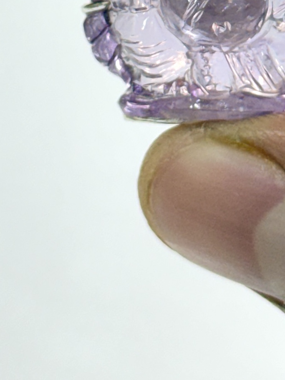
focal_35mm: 128
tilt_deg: -46.7
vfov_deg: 14.7
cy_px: -111
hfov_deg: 11.5
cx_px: 239
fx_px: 1405
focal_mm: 6.76
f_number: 1.78
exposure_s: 1/100
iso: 64
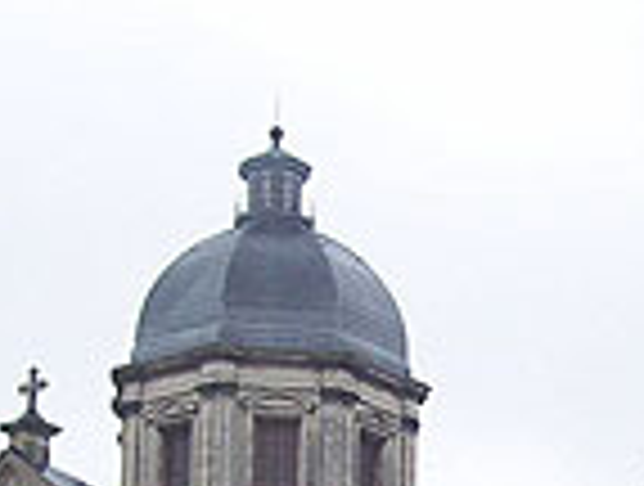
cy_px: 594
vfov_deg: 12.8
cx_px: 594
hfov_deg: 17.1
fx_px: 2108
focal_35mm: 113
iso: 80
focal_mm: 6
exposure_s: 1/130
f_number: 2.7
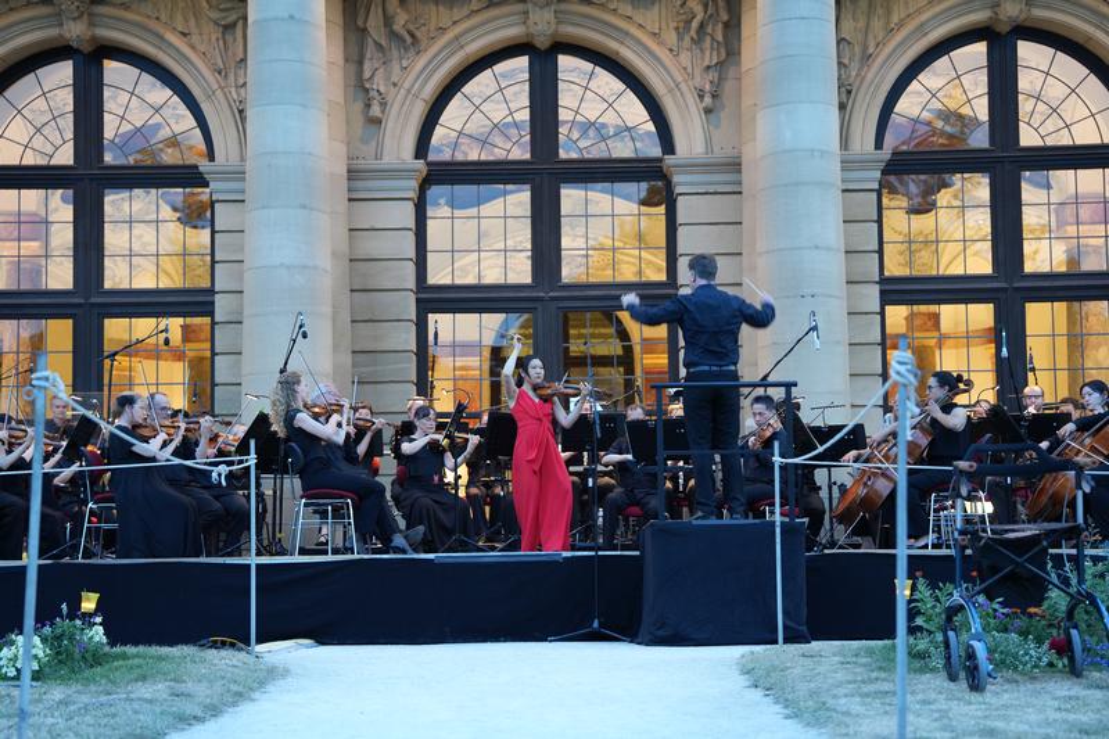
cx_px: 554
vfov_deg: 24.2
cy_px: 370
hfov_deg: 35.6
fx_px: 1725
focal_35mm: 56
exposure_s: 1/60
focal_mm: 56
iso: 1250
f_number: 2.8
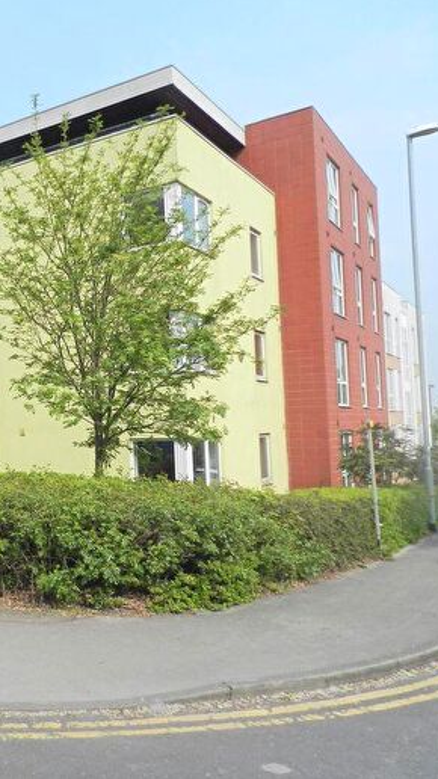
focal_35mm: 34
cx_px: -29
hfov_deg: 31.3
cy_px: 386
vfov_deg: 58.0
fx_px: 702
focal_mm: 4
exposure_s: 1/1500
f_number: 3.4
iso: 160
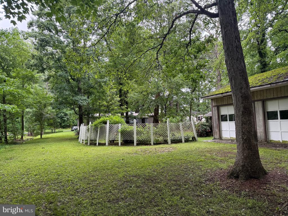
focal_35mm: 24
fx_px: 200
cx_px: 144
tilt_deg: +5.8
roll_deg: +1.7
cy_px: 108
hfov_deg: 71.6
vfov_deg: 56.8
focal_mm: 6.76
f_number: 1.78
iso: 100
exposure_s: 1/281
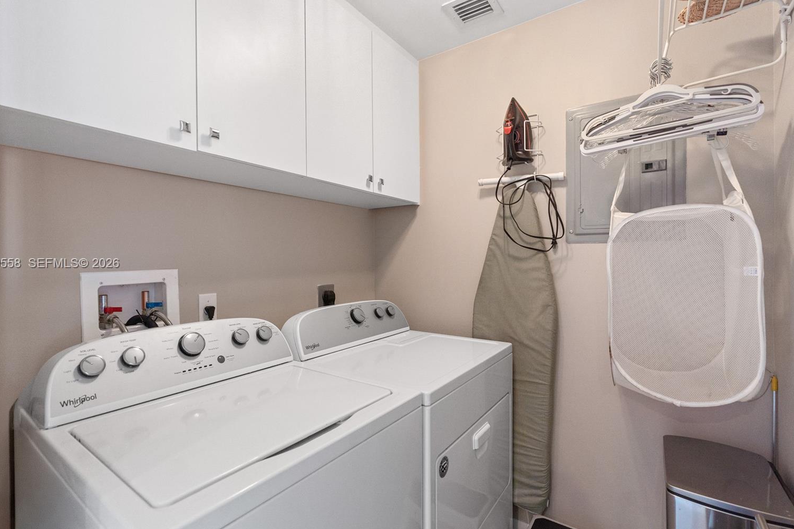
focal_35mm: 17
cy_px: 264
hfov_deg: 93.2
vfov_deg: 70.4
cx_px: 377
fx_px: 375
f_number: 4.5
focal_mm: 16
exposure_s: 1/15
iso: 500
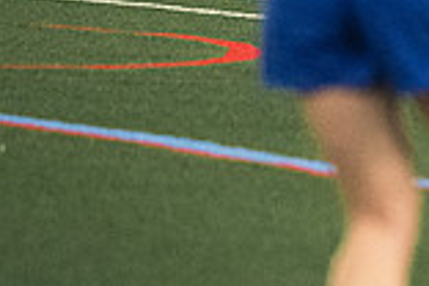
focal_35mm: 1115
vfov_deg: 1.2
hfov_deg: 1.8
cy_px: -60
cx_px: 666
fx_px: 13286
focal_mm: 200
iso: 8000
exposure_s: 1/500
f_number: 2.8
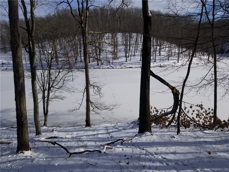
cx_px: 114
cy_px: 86
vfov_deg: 53.1
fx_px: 172
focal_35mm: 26
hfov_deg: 67.3
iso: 50
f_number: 1.7
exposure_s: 1/6208
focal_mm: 4.25
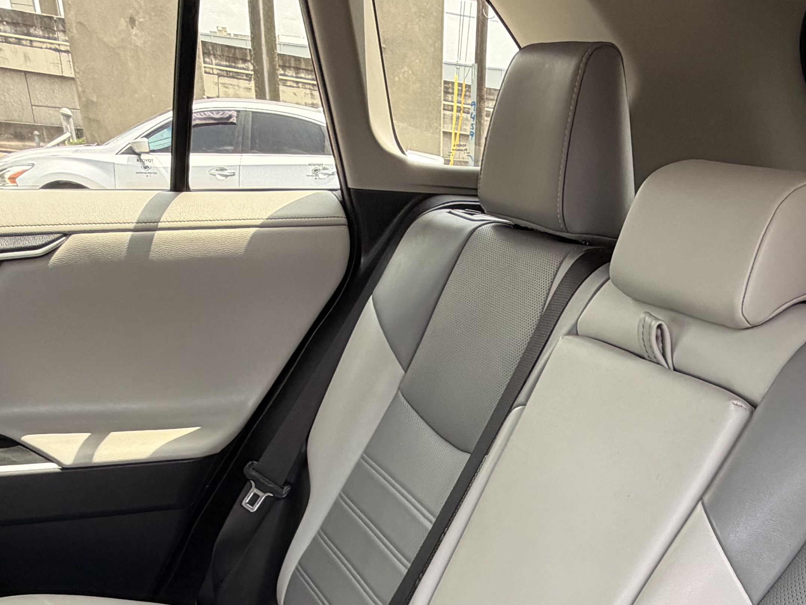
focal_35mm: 37
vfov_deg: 32.3
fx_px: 862
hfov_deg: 49.4
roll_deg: -4.0
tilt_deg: -34.7
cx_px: 529
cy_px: 719
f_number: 2.2
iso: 80
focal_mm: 2.22
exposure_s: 1/121
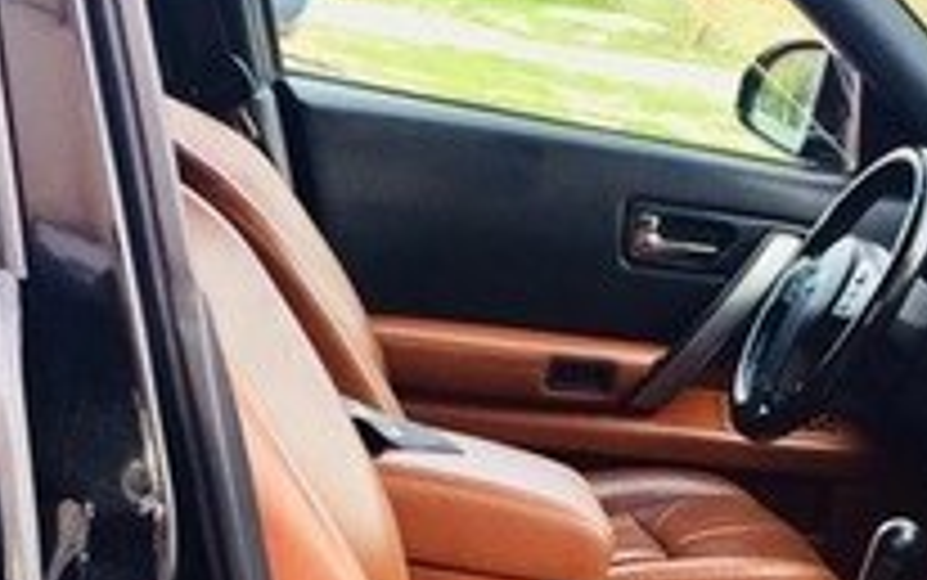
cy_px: 760
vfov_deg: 16.6
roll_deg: -9.5
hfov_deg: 27.4
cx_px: 716
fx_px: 1871
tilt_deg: -24.0
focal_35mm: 74
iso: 50
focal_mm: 4.15
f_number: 2.2
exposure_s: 1/100
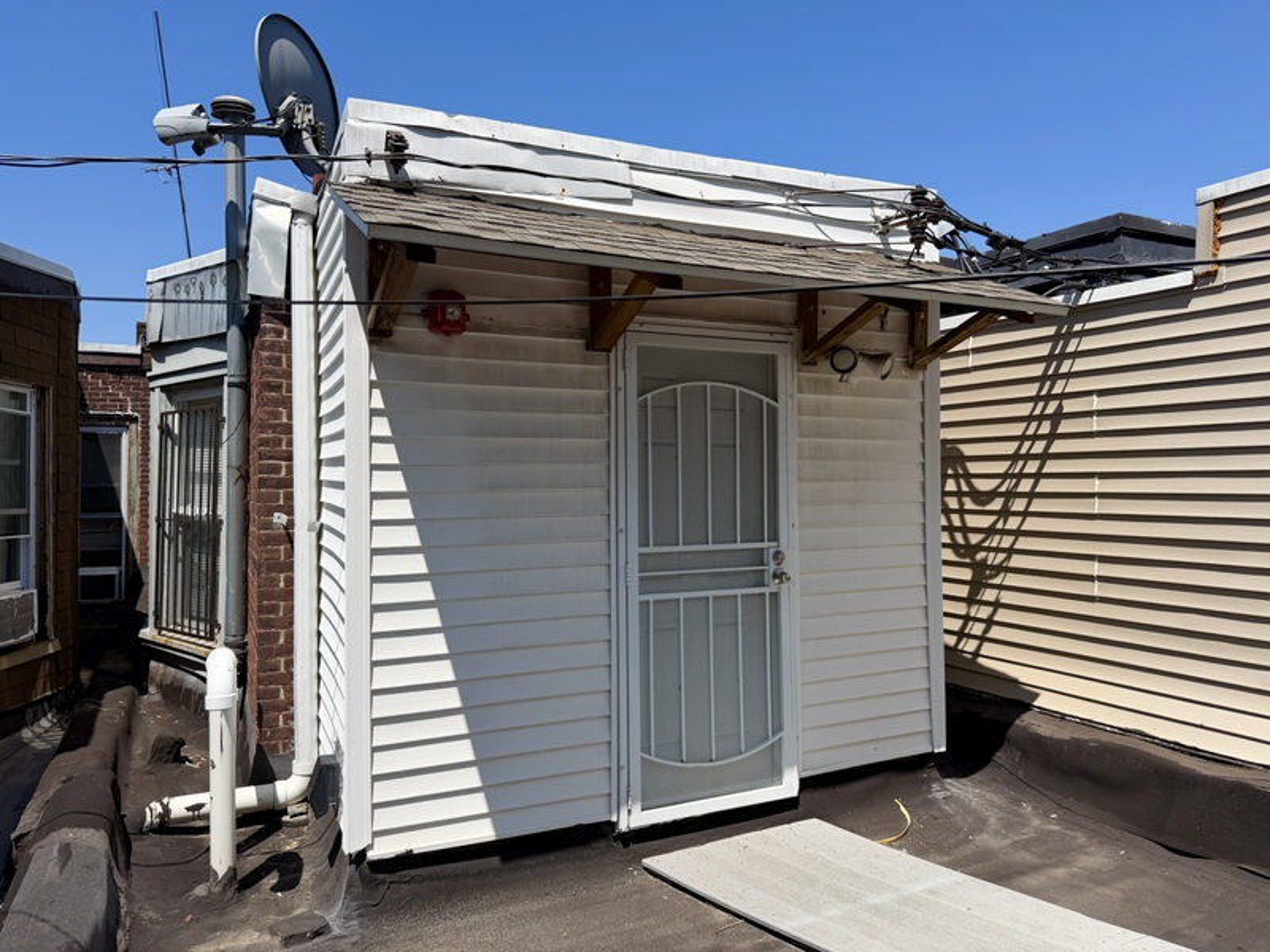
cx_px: 635
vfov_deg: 56.8
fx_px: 881
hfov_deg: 71.6
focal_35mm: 24
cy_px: 476
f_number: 1.78
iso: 80
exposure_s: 1/4975
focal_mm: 6.76
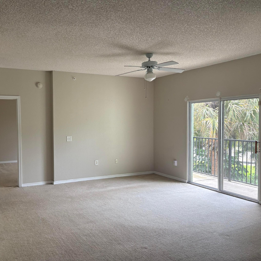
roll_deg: +0.0
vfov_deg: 52.5
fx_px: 264
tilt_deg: -2.2
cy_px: 130
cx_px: 99
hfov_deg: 52.0
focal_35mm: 31
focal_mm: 5.96
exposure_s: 1/114
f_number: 1.6
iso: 125
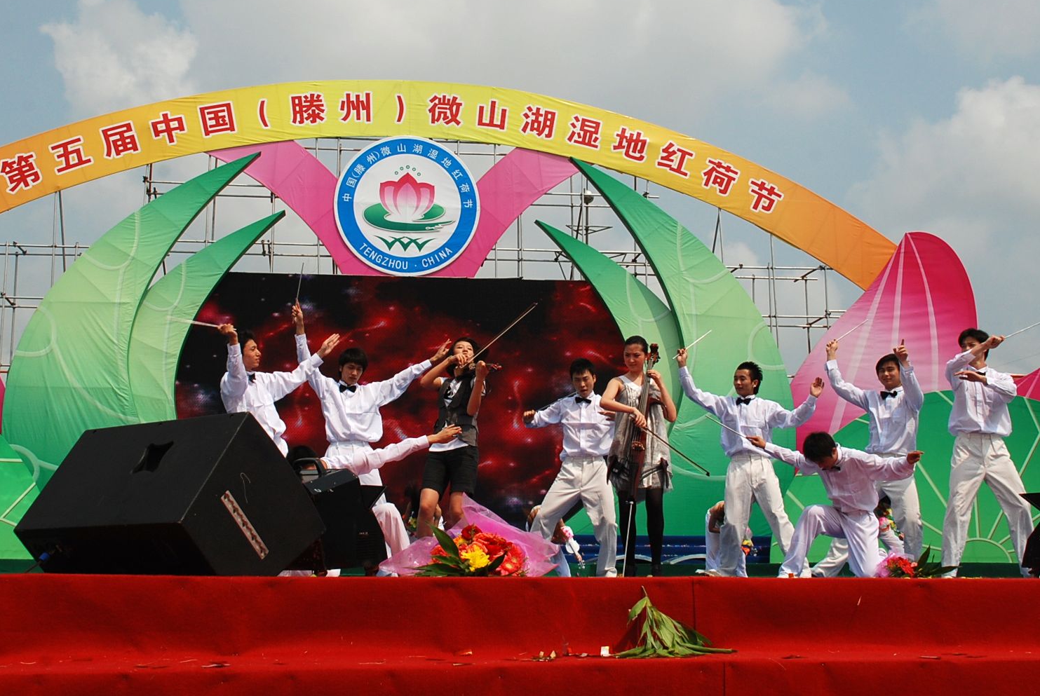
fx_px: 1360
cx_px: 475
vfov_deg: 28.7
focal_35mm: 47
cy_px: 287
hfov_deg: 41.8
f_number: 11
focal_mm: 24
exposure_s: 1/500
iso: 200
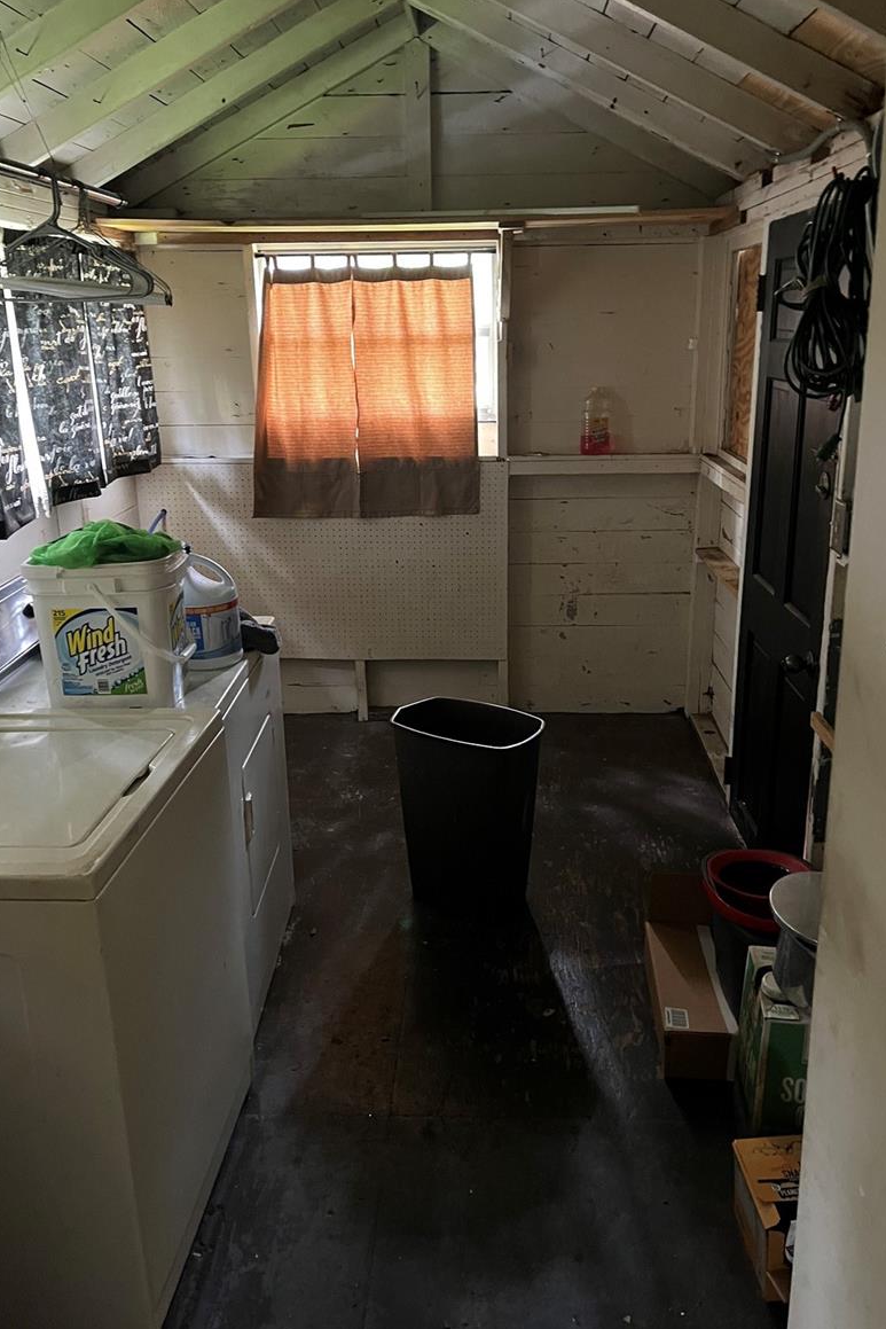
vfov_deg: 65.5
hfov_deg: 46.4
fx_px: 1033
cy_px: 648
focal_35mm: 28
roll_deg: +1.8
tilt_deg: -15.3
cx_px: 453
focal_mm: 5.1
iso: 800
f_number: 1.6
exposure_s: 1/30
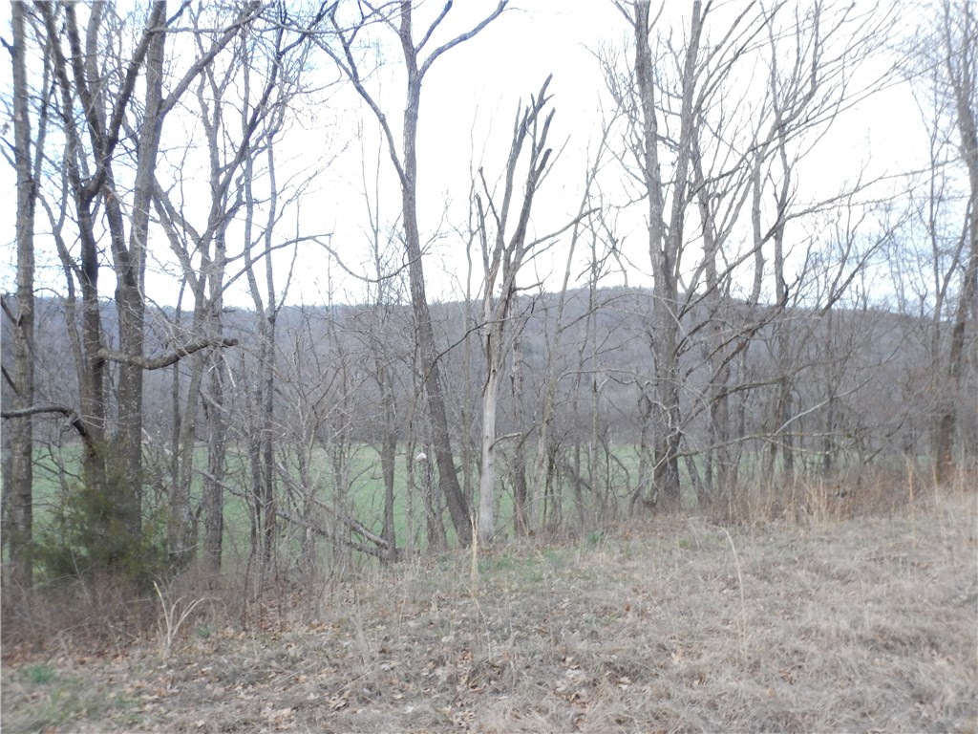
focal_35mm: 31
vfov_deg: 45.4
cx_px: 489
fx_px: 876
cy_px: 367
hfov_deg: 58.4
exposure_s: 1/80
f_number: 4.2
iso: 400
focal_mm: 5.6
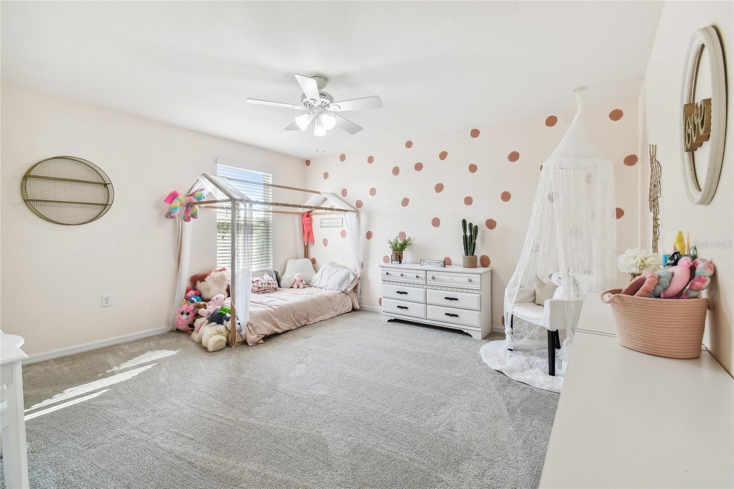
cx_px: 367
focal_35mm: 15
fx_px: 306
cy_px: 244
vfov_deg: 77.3
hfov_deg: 100.4
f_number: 7.1
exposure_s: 1/13
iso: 100
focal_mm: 10
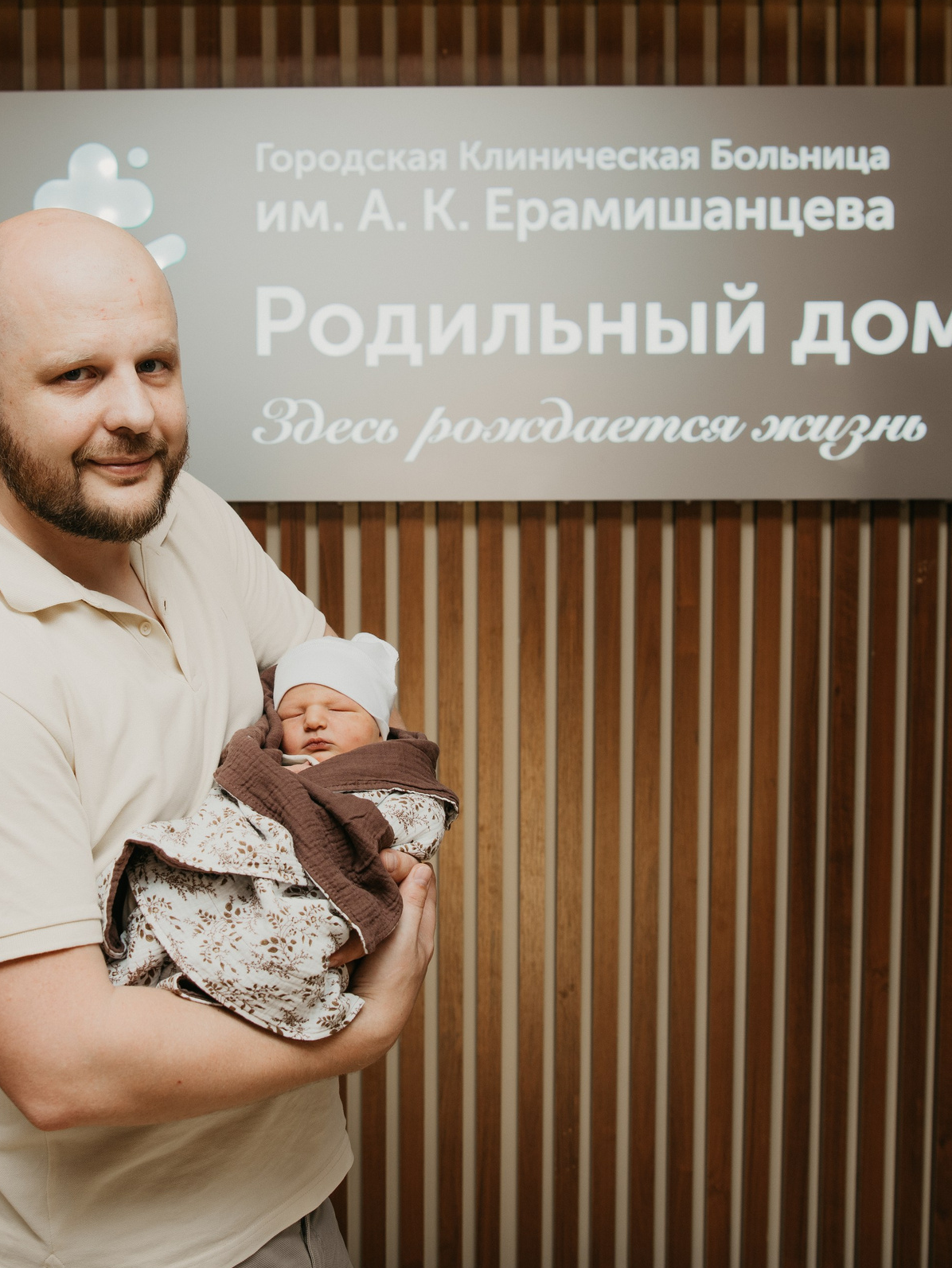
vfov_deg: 40.4
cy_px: 572
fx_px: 1723
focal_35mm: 47
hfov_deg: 30.6
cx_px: 302
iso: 160
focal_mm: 29
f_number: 4
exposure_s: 1/160
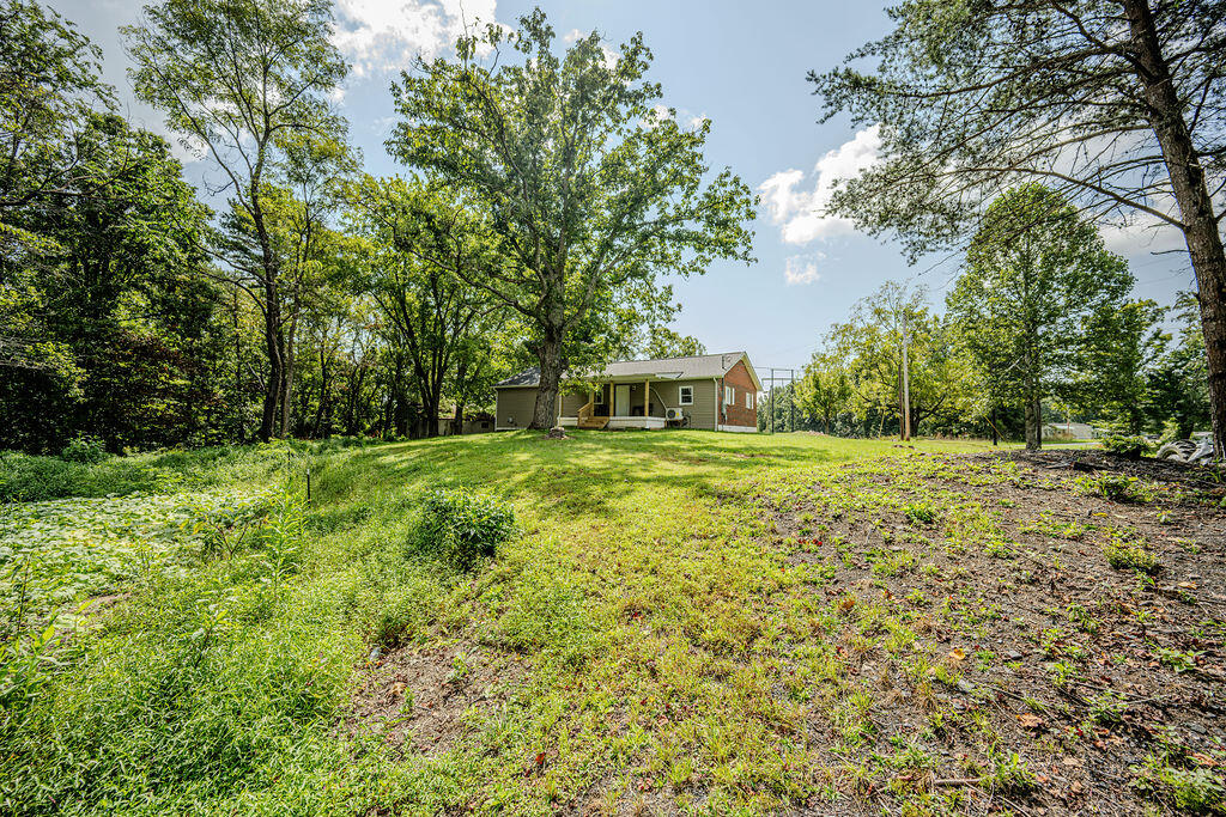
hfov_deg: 104.2
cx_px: 613
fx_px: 477
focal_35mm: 14
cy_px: 408
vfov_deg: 81.2
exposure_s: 1/3200
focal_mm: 14
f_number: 4
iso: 500
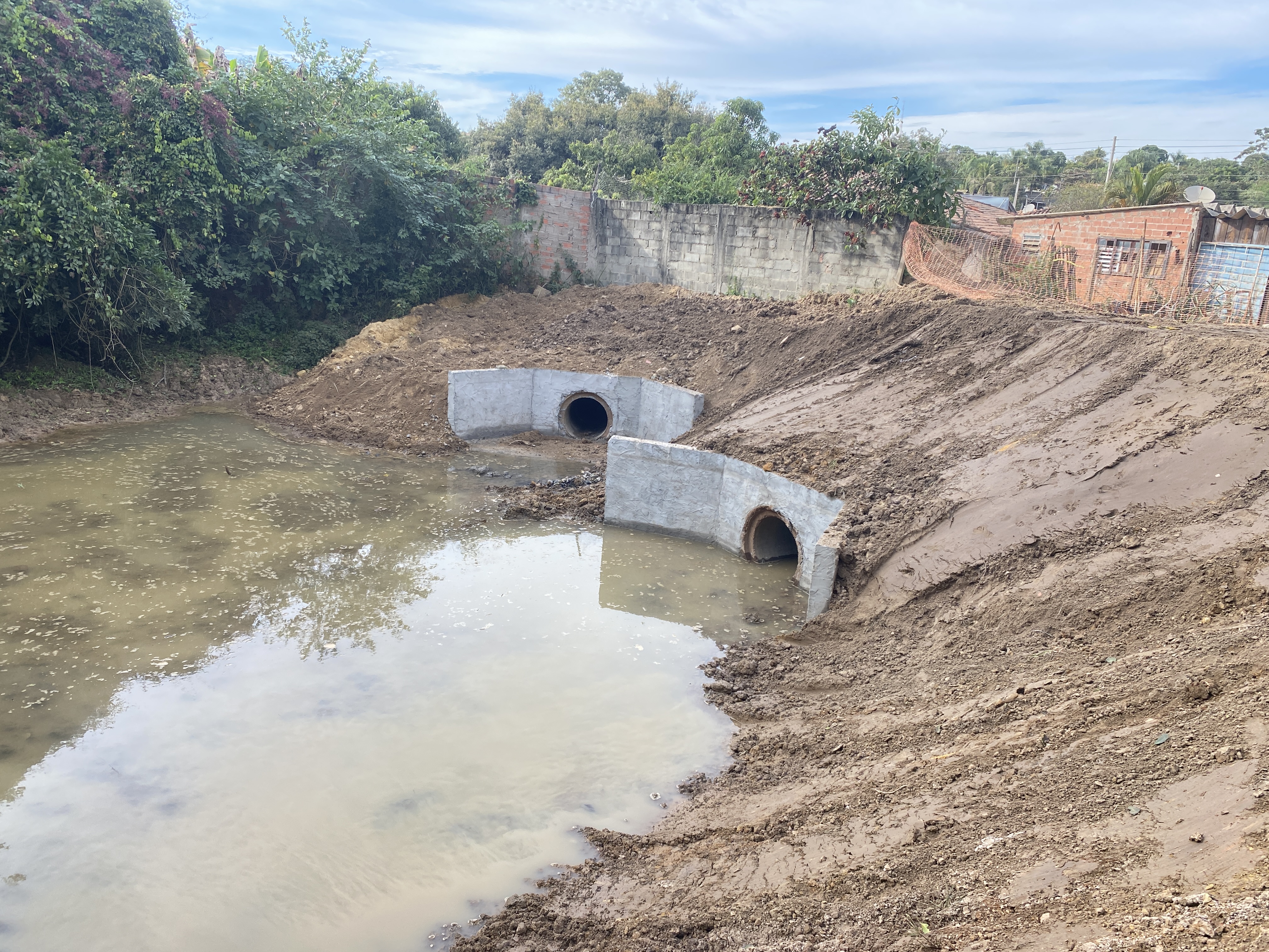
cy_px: 476
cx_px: 634
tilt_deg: -15.3
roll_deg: -3.8
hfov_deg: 67.3
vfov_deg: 53.1
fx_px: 953
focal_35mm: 26
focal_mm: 4.25
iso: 32
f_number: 1.8
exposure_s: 1/508
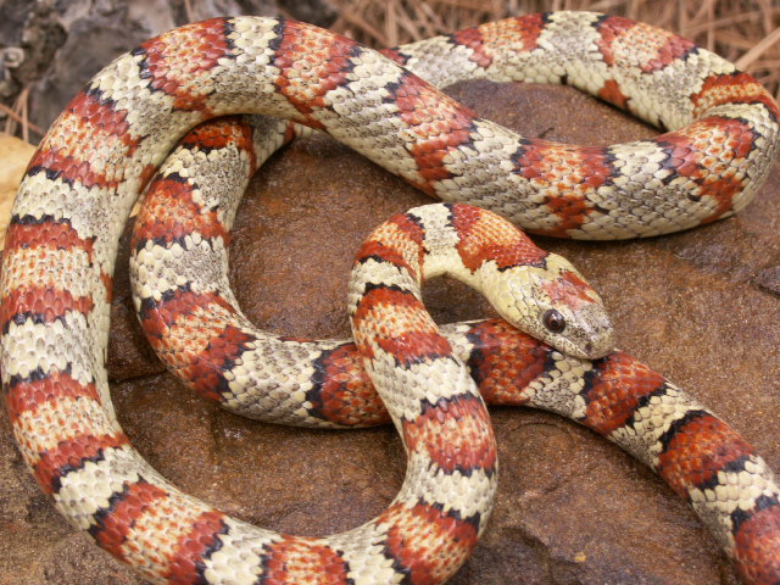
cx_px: 390
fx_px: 1397
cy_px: 292
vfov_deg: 23.7
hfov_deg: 31.2
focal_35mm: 62
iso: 50
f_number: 4.5
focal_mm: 10.28
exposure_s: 1/80
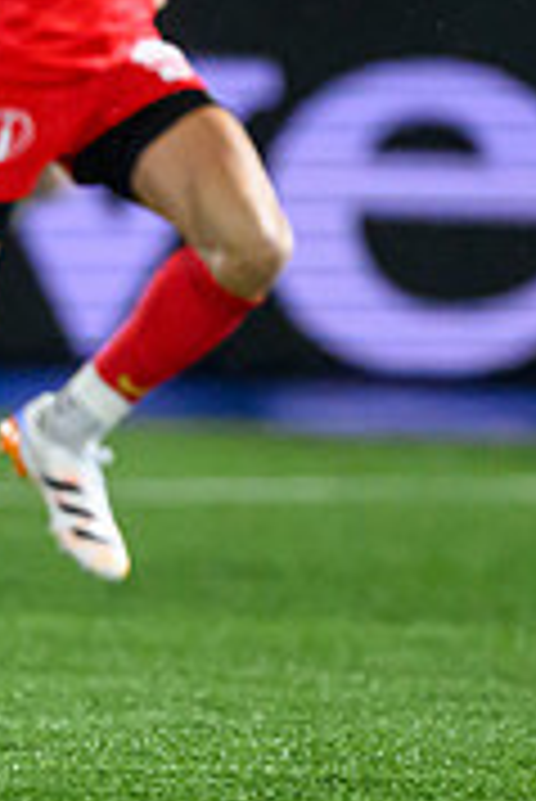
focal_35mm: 1740
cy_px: 275
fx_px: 38782
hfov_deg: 0.8
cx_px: -522
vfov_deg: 1.2
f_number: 3.2
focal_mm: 400
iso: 6400
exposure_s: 1/2500
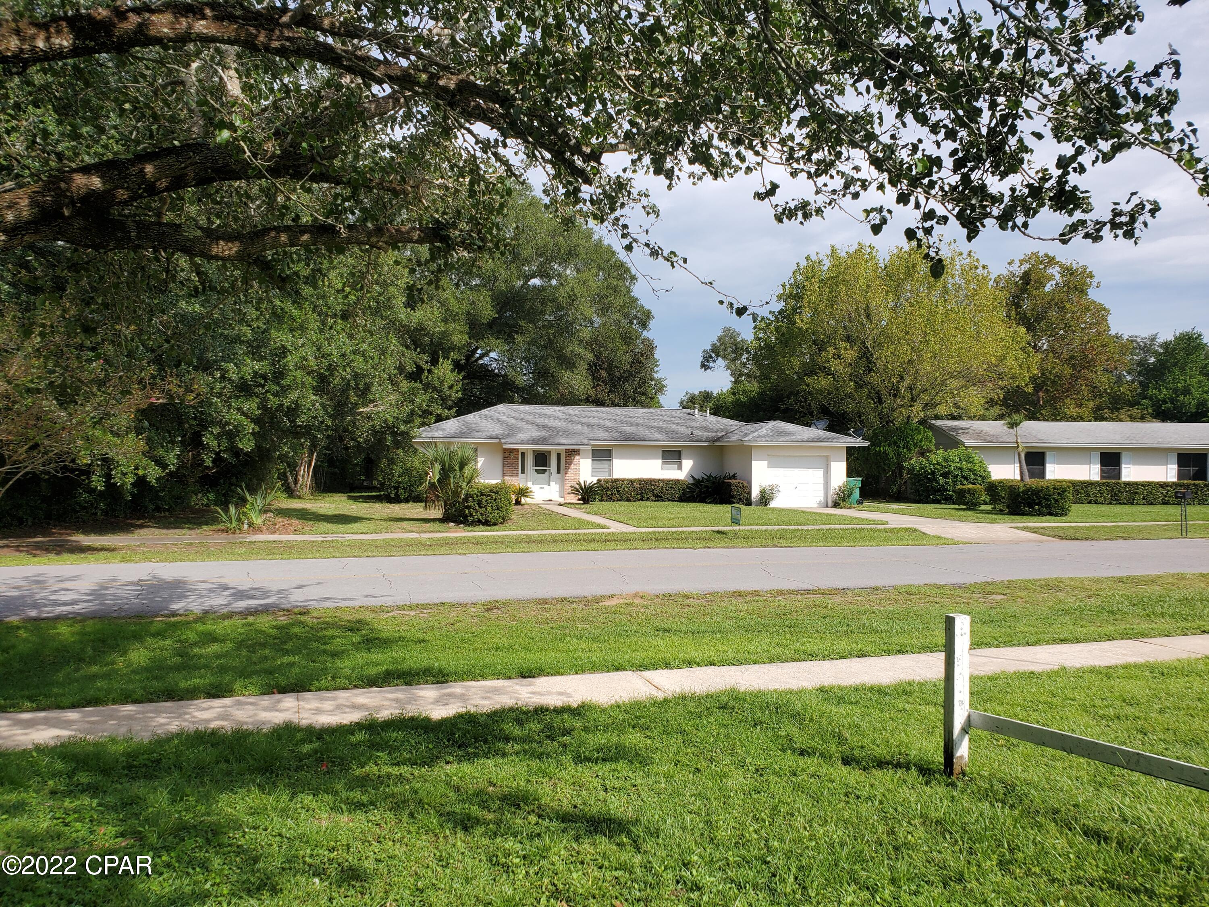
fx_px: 908
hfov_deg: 67.3
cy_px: 454
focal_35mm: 26
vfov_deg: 53.1
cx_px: 604
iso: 50
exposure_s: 1/1567
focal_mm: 4.3
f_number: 2.4
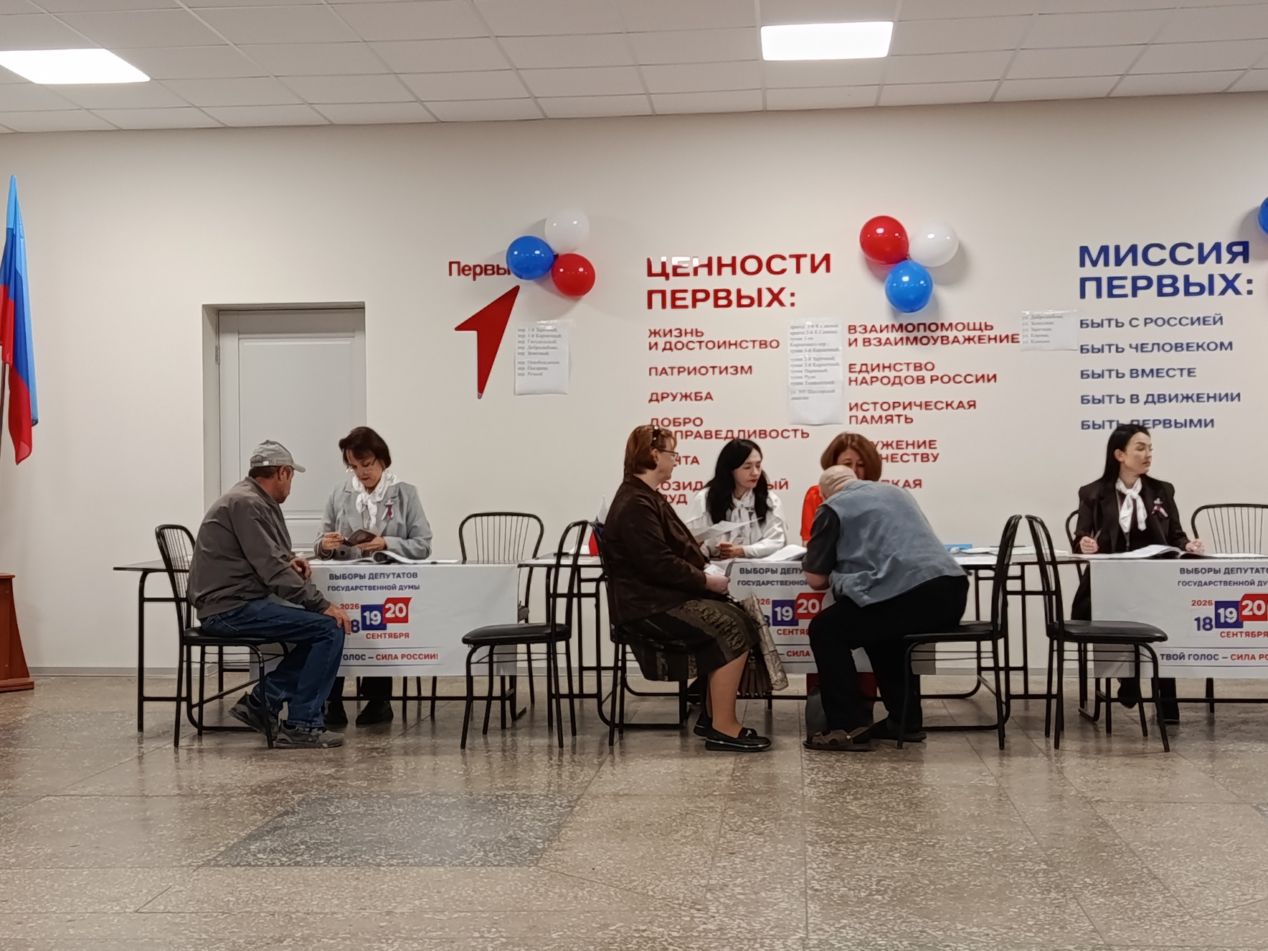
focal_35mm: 48
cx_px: 634
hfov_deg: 39.7
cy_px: 476
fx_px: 1758
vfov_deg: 30.3
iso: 775
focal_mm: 5.24
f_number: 1.7
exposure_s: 1/50
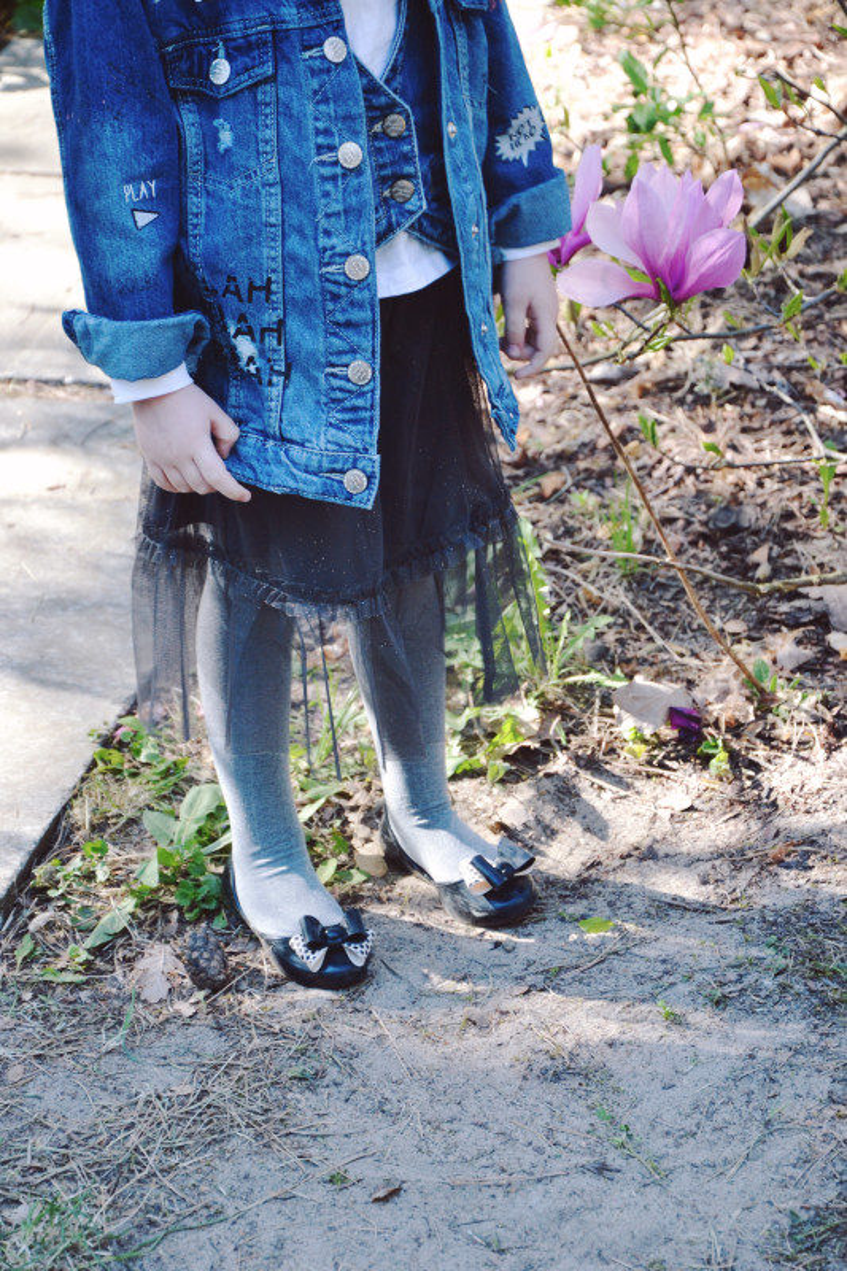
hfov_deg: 12.2
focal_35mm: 112
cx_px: 424
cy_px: 636
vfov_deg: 18.2
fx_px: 3972
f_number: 5.3
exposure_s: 1/125
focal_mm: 75
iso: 560
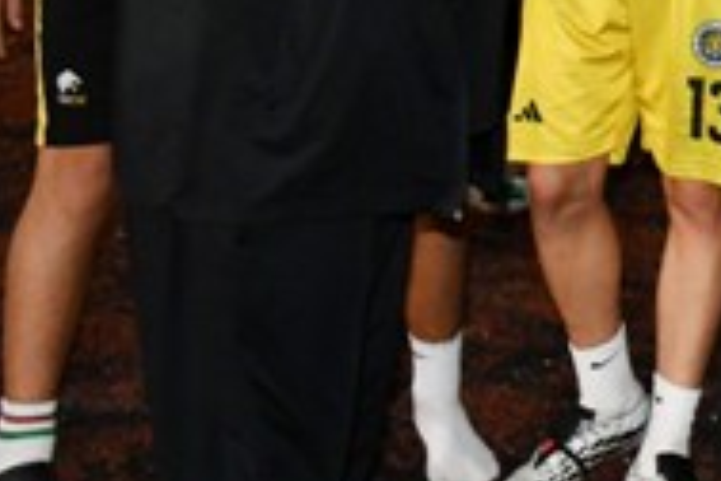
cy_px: -235
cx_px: 1129
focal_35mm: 112
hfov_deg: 16.4
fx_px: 2243
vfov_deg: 11.7
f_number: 3.5
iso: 3600
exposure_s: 1/60
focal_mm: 22
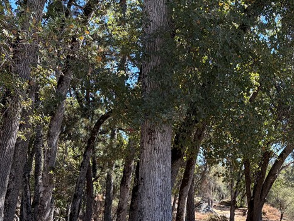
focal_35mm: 57
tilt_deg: +2.9
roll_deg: -0.2
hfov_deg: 33.4
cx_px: 200
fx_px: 484
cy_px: 187
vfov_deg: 25.1
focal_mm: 5.96
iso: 50
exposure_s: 1/667
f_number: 1.6
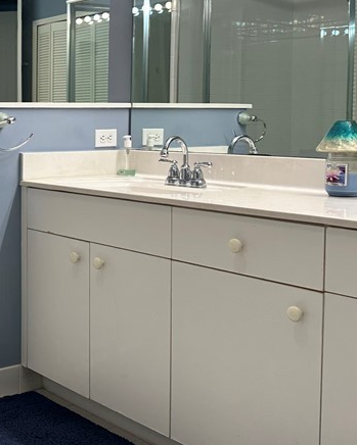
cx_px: -47
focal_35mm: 55
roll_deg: +0.3
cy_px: 165
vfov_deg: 34.0
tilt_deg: -2.5
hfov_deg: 25.4
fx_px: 726
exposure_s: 1/120
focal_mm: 6.86
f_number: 1.78
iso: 80
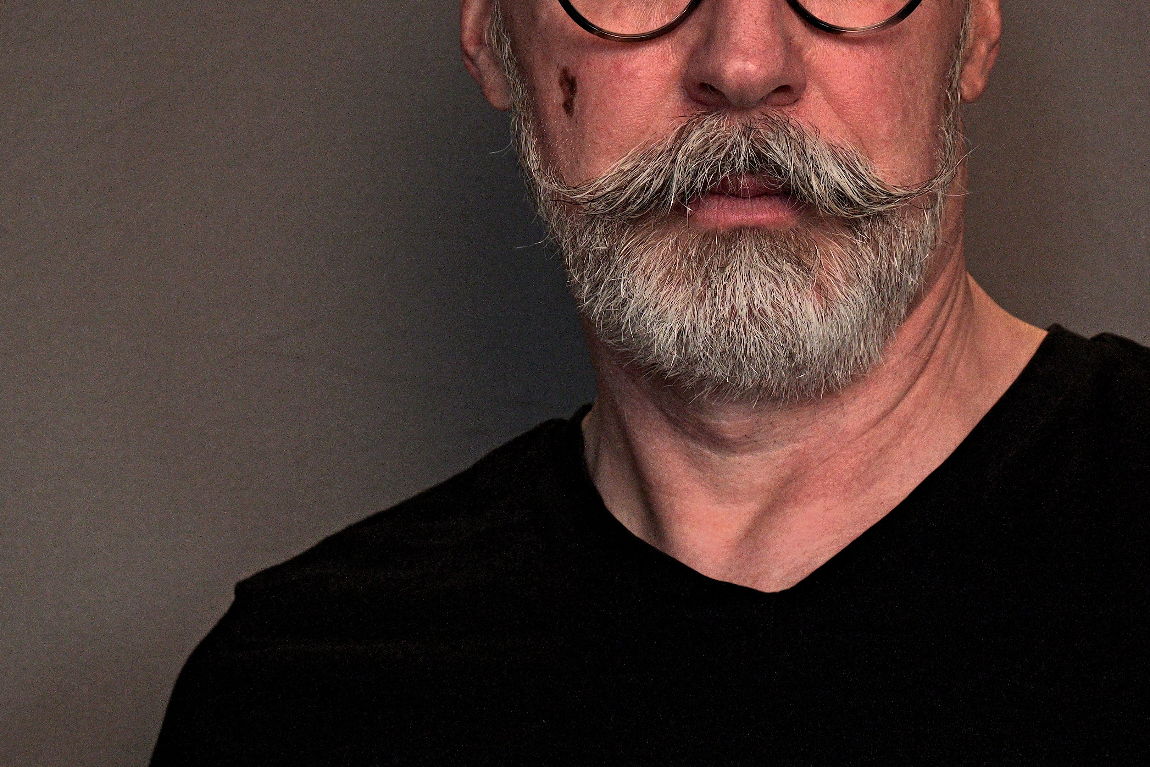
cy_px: 294
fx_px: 3546
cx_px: 727
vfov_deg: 12.3
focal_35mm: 111
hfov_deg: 18.4
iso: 640
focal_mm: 60
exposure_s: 1/100
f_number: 9
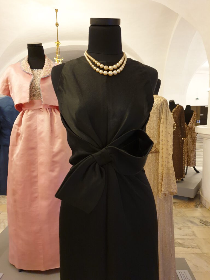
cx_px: 105
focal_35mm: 26
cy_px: 140
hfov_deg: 53.1
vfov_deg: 67.3
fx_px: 210
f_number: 1.5
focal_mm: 4.3
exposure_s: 1/50
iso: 320
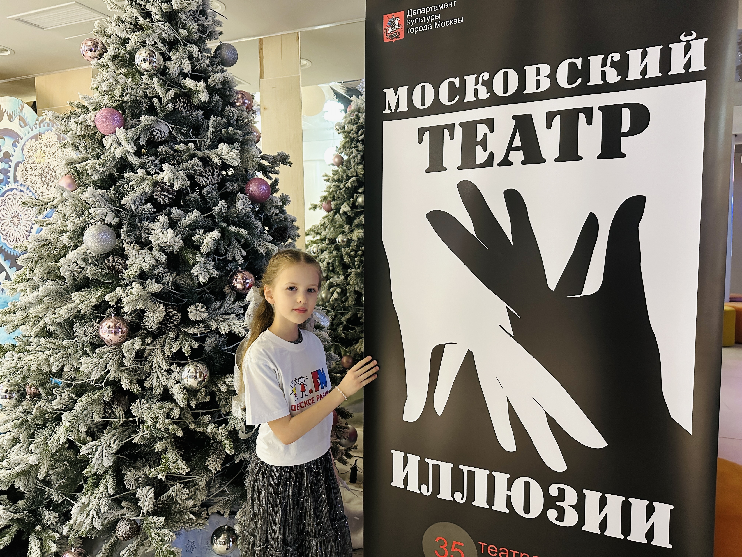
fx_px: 514
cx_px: 371
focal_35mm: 24
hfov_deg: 71.6
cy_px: 278
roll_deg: +0.9
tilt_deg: -4.8
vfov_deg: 56.8
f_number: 1.78
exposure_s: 1/50
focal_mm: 6.86
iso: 640
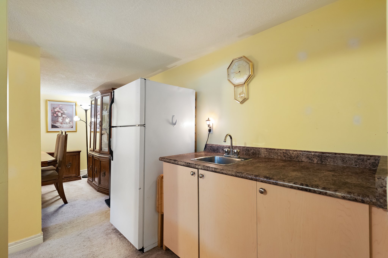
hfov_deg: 93.3
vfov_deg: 70.4
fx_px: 183
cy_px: 129
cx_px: 194
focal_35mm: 17
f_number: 6.3
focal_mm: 17
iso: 1600
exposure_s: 1/1.67
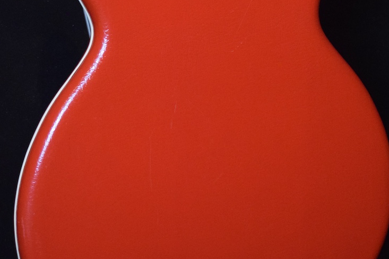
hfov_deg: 22.9
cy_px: 8
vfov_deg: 15.1
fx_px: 962
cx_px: 193
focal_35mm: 89
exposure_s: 1/60
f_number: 4.2
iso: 2500
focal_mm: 29
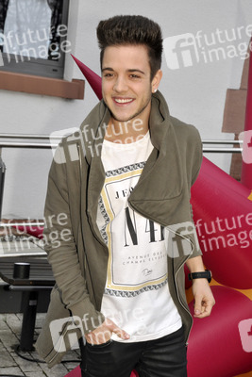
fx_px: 692
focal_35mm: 66
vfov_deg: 30.5
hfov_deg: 20.6
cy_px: 188
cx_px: 126
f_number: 5.6
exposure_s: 1/200
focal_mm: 44
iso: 400
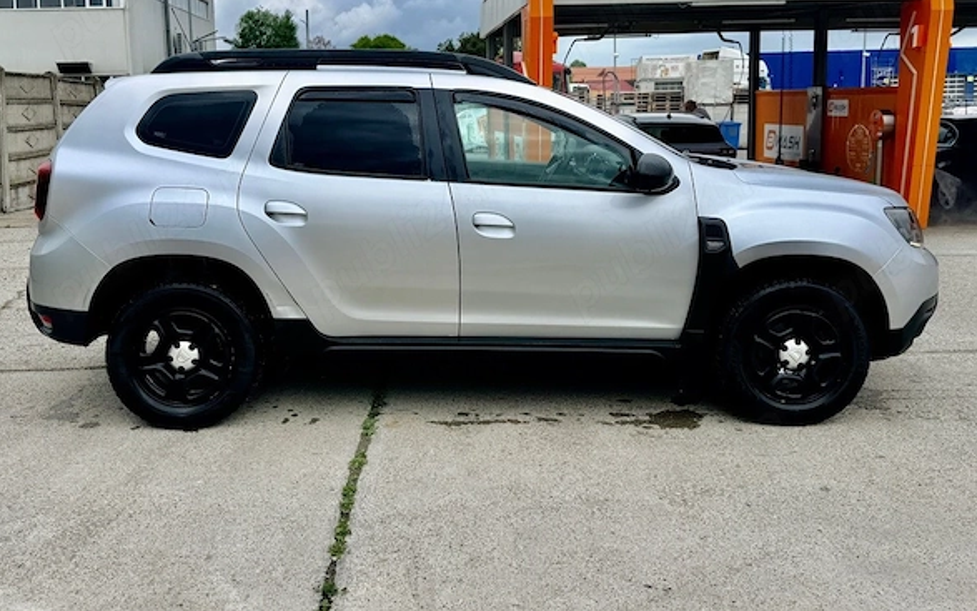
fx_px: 692
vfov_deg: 47.3
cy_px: 238
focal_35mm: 26
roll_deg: +0.1
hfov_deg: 70.4
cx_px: 483
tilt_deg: -7.0
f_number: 1.78
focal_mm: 6.76
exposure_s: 1/5319
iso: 80
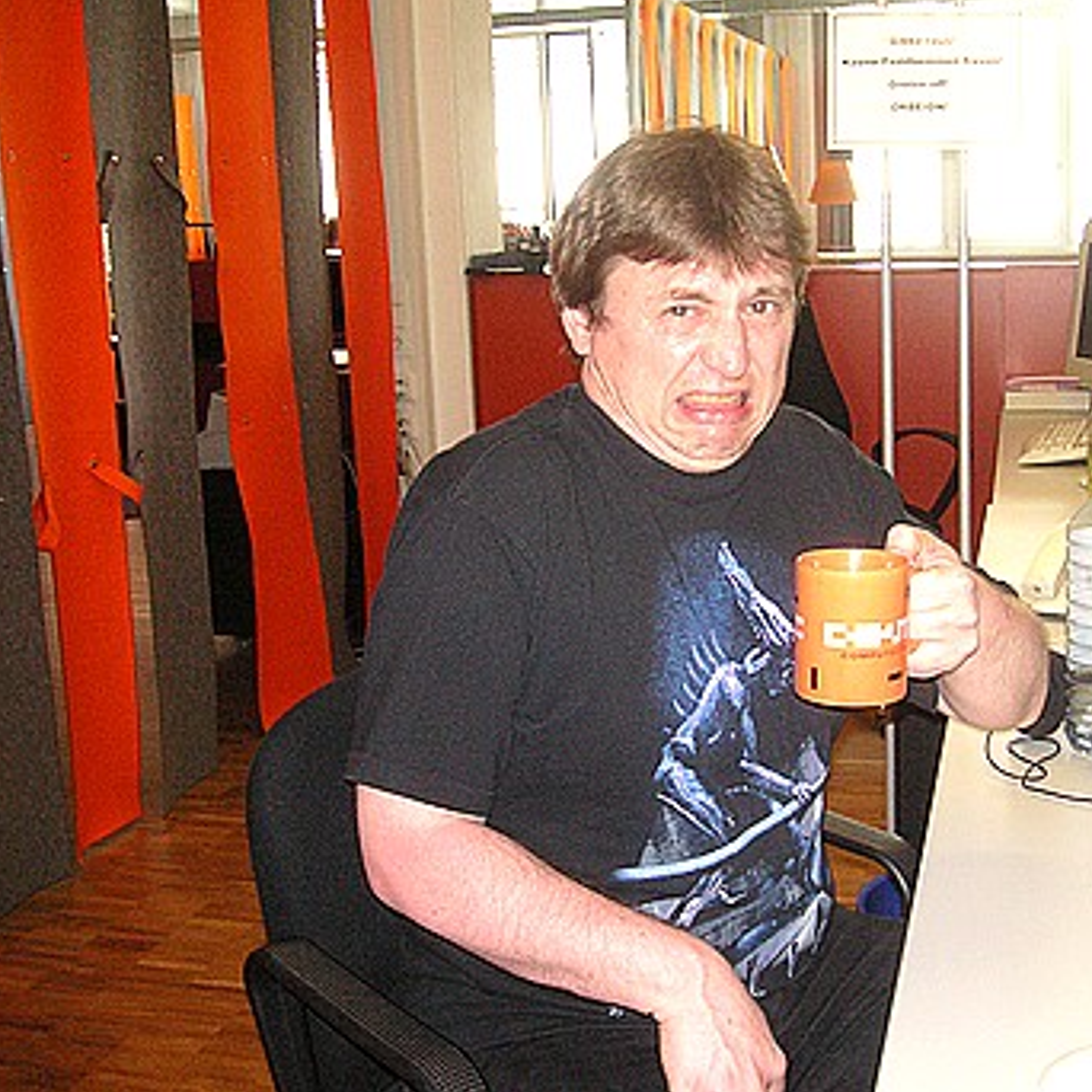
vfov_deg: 38.3
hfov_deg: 38.2
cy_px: 544
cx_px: 664
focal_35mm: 44
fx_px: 1570
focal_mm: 6.1
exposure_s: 1/45
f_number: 2.8
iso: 160
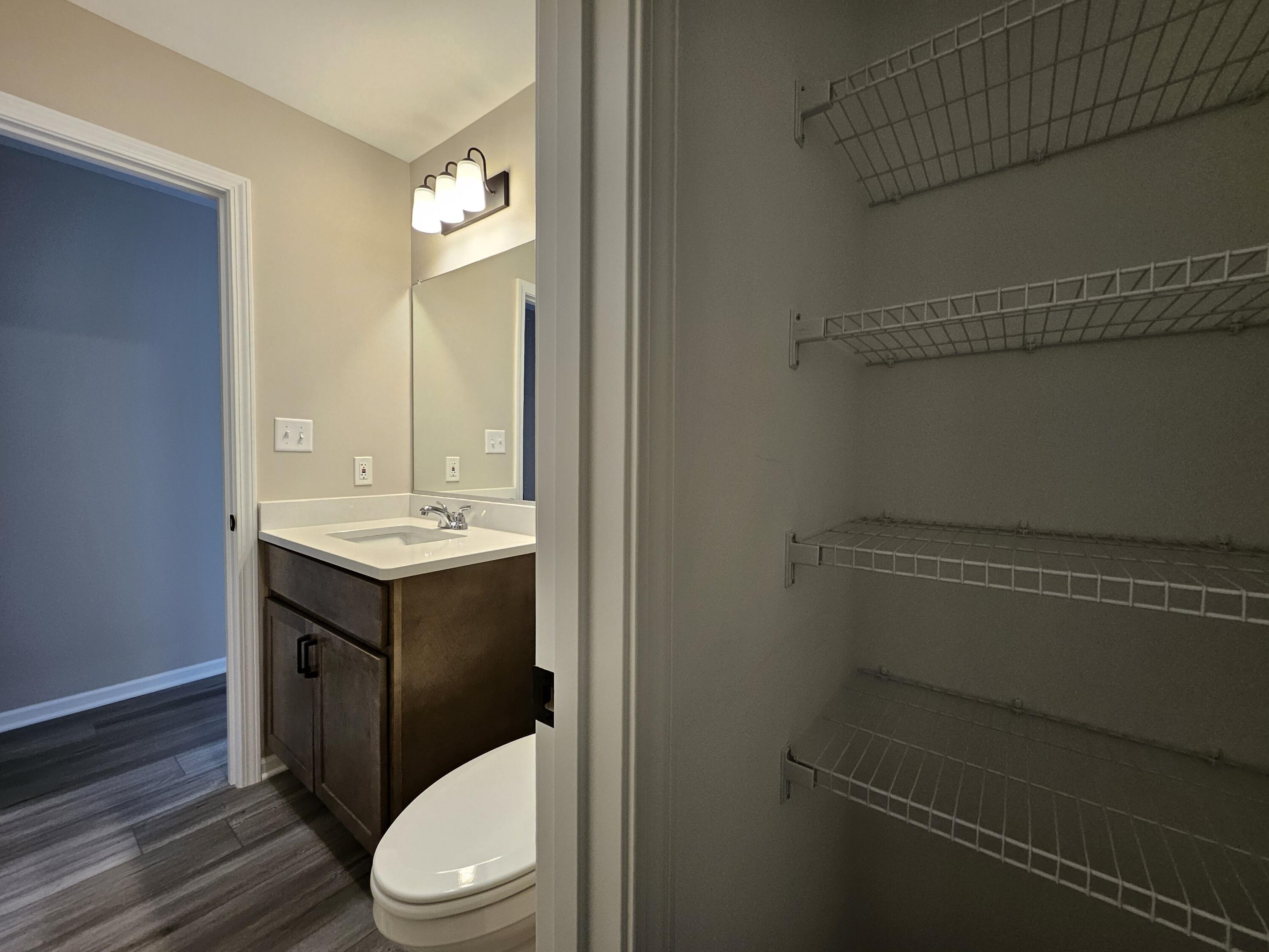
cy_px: 476
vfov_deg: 89.9
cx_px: 634
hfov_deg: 106.2
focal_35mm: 13
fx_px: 477
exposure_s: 1/60
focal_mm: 1.74
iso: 160
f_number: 2.2
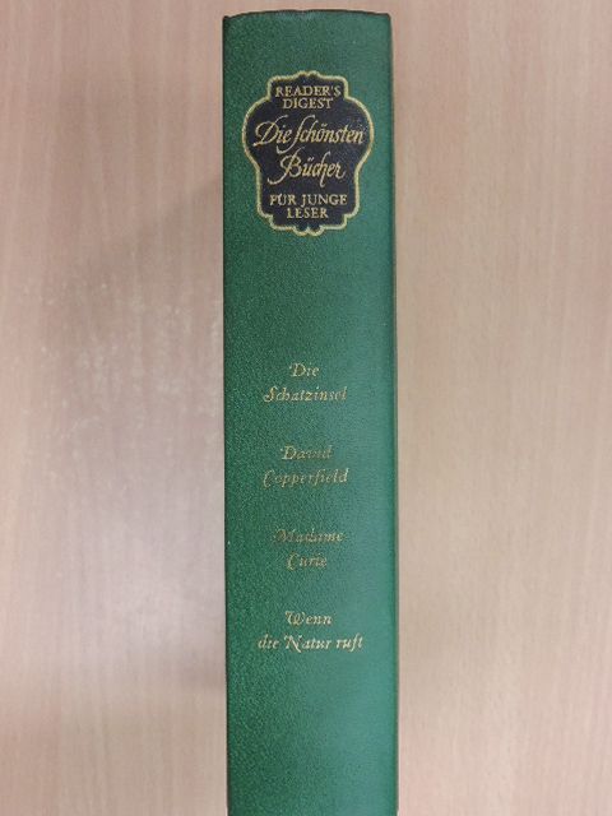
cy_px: 408
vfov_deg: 38.2
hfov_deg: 29.1
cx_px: 306
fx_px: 1179
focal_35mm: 50
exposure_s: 1/60
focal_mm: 8.9
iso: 1250
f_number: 3.6
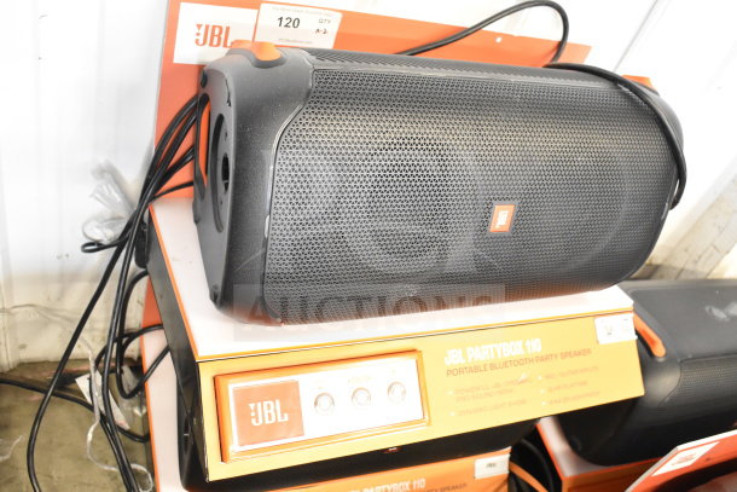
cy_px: 246
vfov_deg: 40.0
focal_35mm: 33
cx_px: 368
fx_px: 676
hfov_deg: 57.2
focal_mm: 22
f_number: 3.8
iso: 4000
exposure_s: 1/40
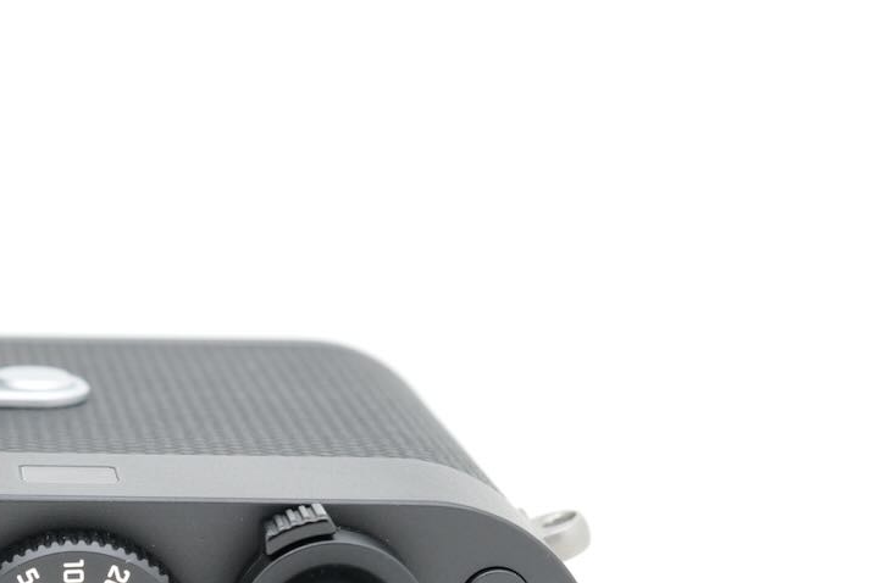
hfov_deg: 16.3
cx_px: -196
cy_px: 656
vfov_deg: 11.2
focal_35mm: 120
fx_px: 2916
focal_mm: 43
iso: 800
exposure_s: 1/60
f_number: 8
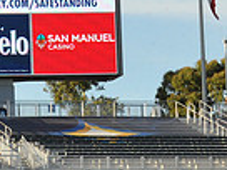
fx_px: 2826
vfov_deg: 3.4
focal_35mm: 431
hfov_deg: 4.5
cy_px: -12
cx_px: -255
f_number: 14
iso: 1600
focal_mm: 105
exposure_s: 1/800
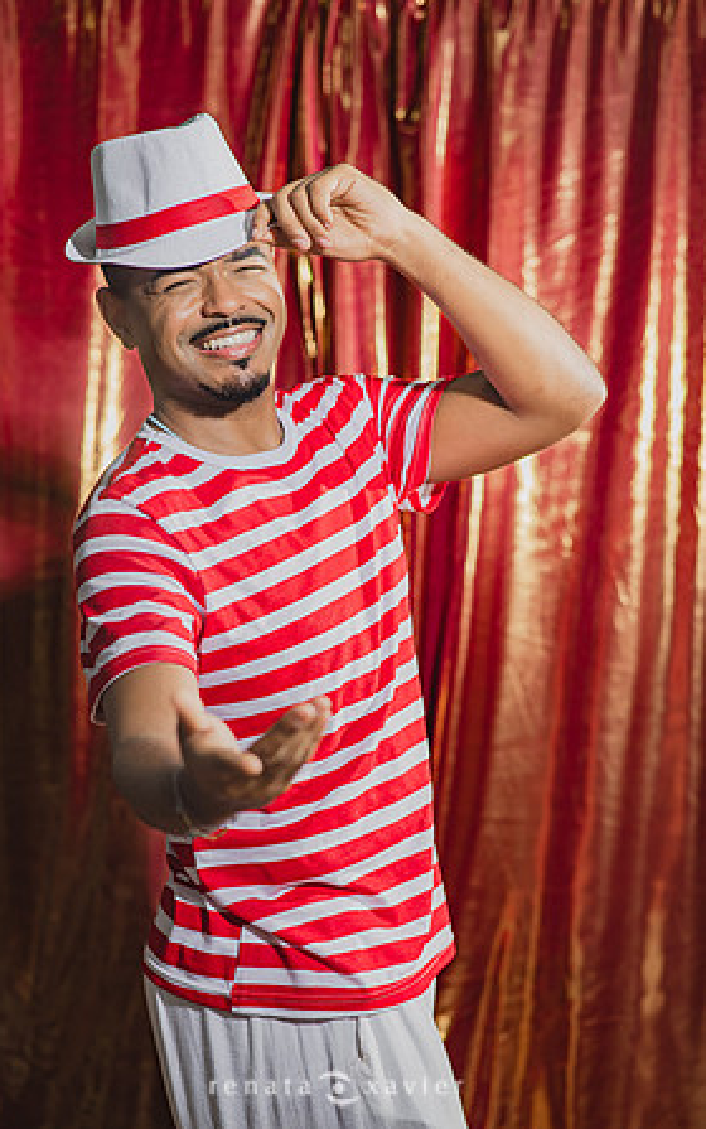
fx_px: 2678
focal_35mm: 87
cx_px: 332
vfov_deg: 23.8
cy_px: 564
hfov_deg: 15.0
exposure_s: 1/200
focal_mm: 85
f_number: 2.5
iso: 200
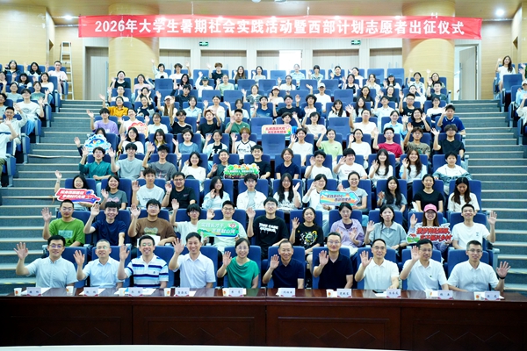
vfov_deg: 35.9
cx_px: 264
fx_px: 542
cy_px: 176
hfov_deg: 51.9
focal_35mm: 37
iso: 8000
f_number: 4
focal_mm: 37
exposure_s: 1/125
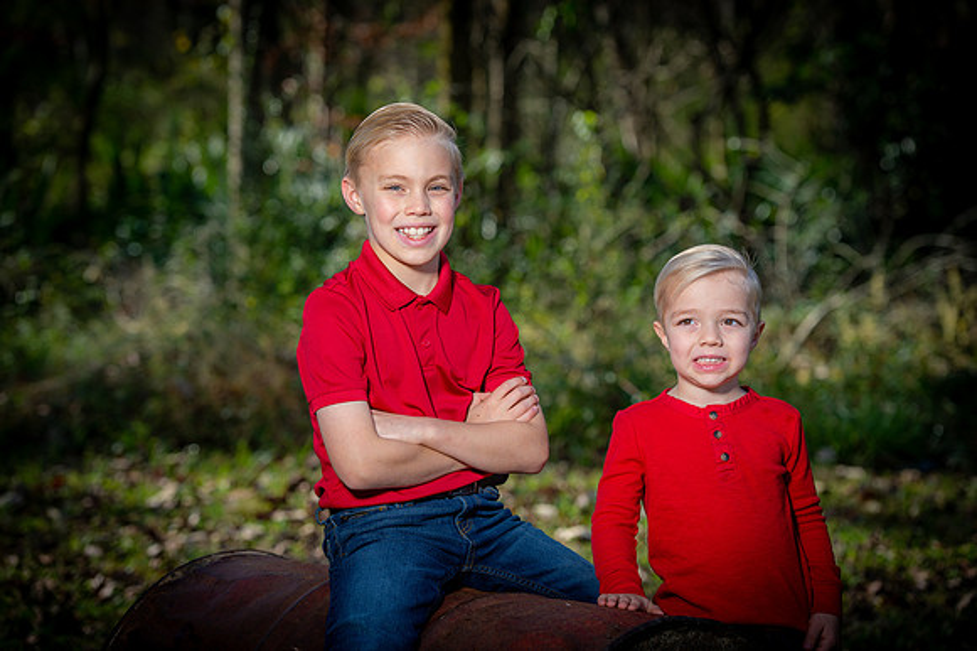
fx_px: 2848
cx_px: 488
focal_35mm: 105
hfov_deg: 19.5
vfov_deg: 13.0
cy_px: 326
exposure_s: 1/250
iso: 50
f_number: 4.5
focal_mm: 105
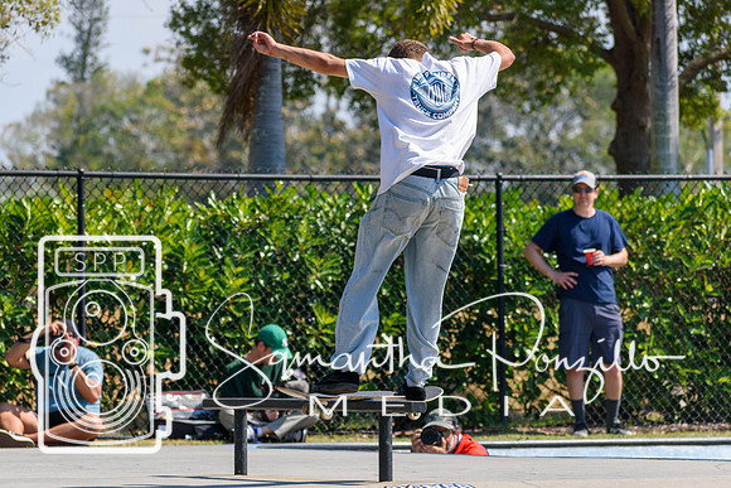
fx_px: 5027
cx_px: 366
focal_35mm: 248
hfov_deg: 8.3
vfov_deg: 5.6
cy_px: 244
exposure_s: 1/2000
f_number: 5.6
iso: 400
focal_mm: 165
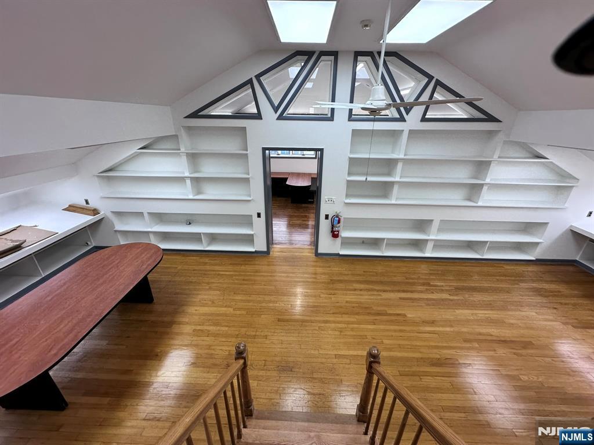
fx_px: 240
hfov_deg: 102.1
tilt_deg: -24.1
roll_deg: -0.7
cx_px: 297
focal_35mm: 14
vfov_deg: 85.7
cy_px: 222
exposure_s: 1/120
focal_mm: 2.22
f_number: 2.2
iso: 50
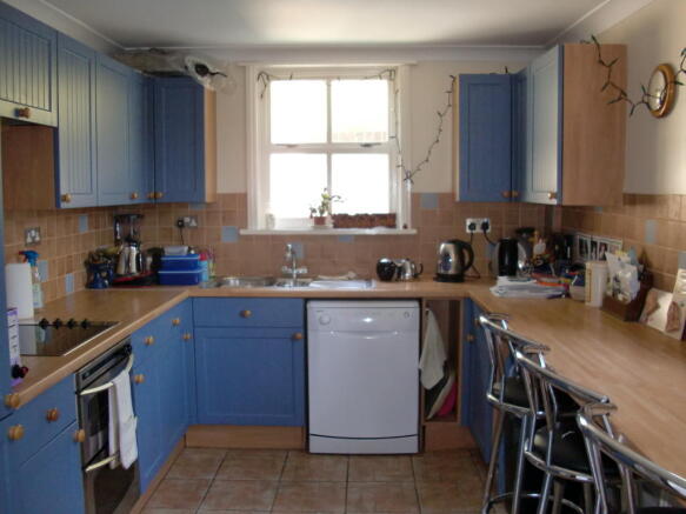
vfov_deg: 39.6
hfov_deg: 51.4
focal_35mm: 36
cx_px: 343
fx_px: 713
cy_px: 257
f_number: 2.8
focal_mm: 6.3
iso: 320
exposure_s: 1/60
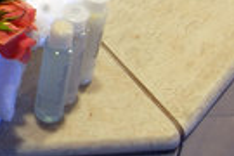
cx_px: -227
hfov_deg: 9.1
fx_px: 1384
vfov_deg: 6.2
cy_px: -178
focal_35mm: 213
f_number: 16
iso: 100
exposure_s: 8
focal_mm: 24
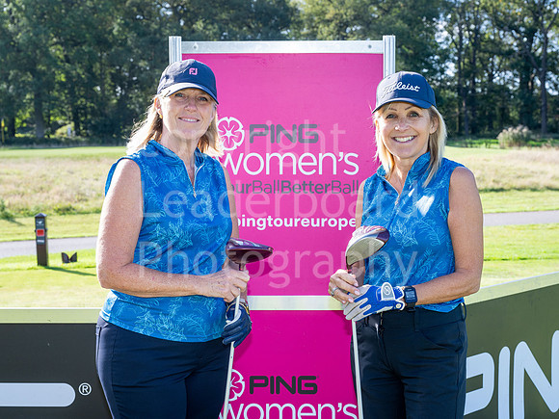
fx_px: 961
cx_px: 280
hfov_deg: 32.4
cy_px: 210
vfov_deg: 24.6
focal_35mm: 59
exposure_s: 1/125
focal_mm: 55
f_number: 8
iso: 200
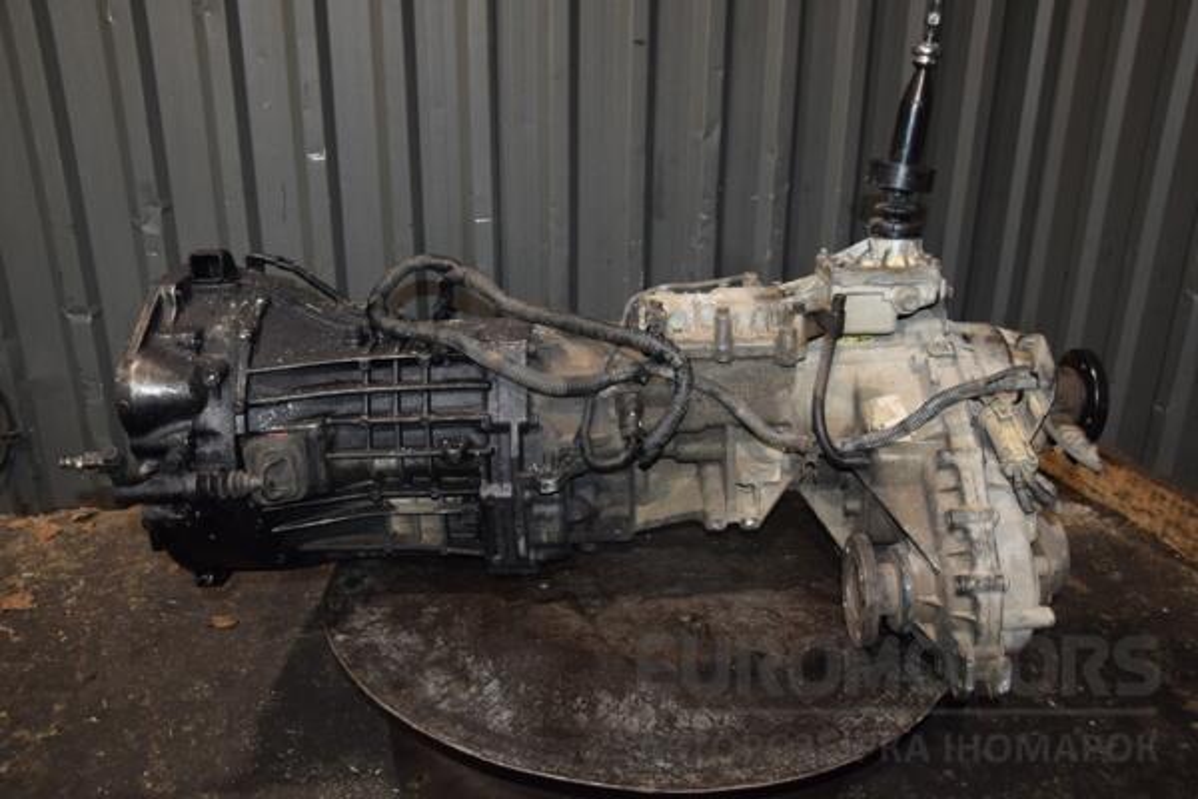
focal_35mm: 32
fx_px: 1048
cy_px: 400
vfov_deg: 41.7
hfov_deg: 59.5
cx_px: 599
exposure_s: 1/60
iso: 800
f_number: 5
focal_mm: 21
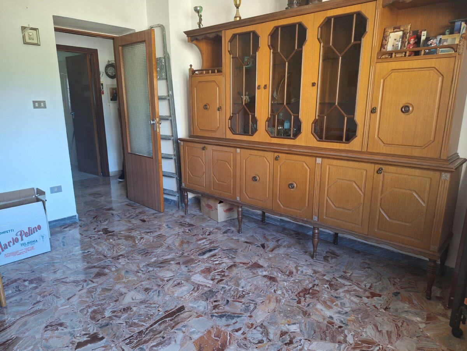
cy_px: 176
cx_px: 234
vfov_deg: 58.9
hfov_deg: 73.9
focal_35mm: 23
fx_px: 310
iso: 200
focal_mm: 5.54
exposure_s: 1/50
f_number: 1.8
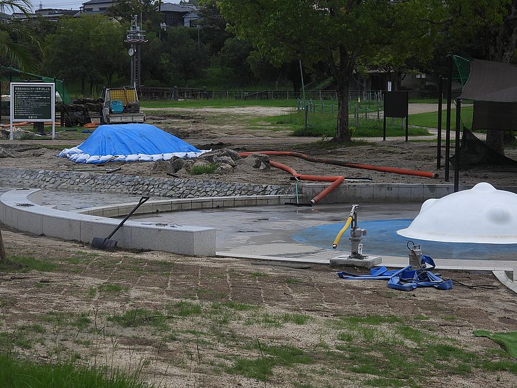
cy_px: 194
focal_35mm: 85
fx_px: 1269
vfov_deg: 17.4
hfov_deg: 23.0
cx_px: 258
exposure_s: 1/1250
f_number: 4
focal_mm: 15.2
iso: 100
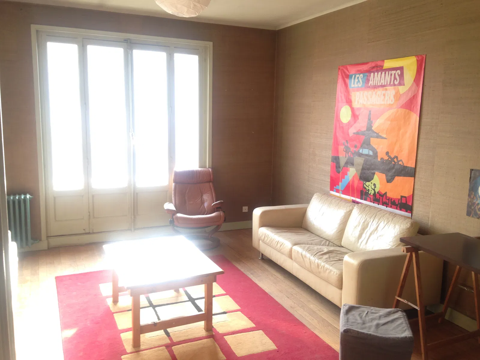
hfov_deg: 55.4
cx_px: 240
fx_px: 458
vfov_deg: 42.9
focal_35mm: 33
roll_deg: -0.3
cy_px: 180
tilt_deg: -10.4
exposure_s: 1/24
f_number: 2.4
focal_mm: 4.12
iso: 50
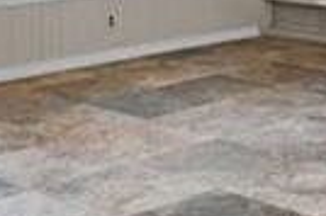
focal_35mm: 107
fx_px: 968
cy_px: -124
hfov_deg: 18.9
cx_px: 260
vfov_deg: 12.1
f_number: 6.3
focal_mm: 14
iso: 100
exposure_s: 2
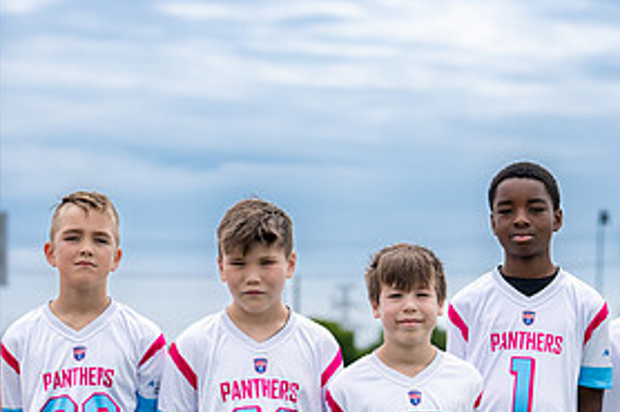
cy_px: 471
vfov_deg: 10.7
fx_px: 2169
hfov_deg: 16.2
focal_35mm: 126
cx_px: 445
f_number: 2
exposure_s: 1/4000
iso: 100
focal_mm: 50
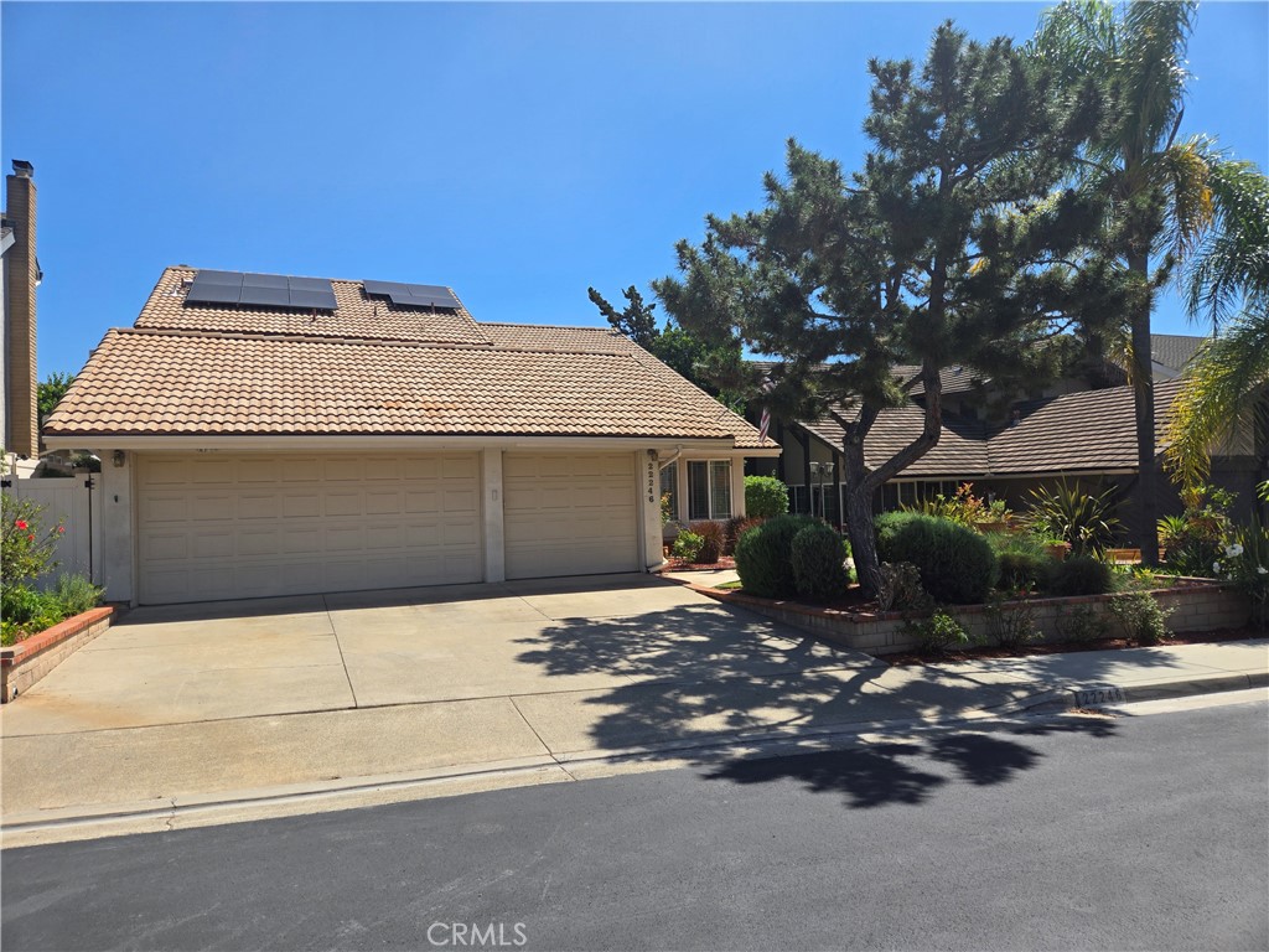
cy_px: 476
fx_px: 843
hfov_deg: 73.9
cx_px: 634
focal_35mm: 23
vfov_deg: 58.9
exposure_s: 1/1915
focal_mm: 5.4
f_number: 1.8
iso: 25
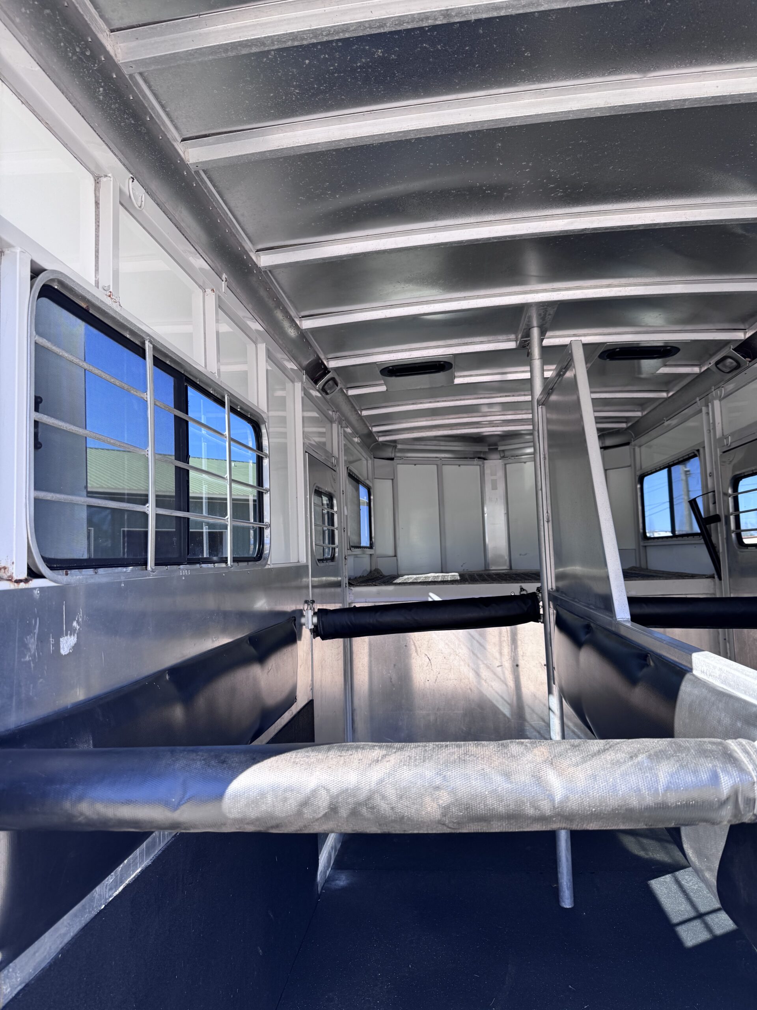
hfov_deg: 56.8
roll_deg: +3.0
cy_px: 505
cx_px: 378
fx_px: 700
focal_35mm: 24
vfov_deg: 71.6
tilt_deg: +8.1
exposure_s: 1/593
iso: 80
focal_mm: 6.76
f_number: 1.78
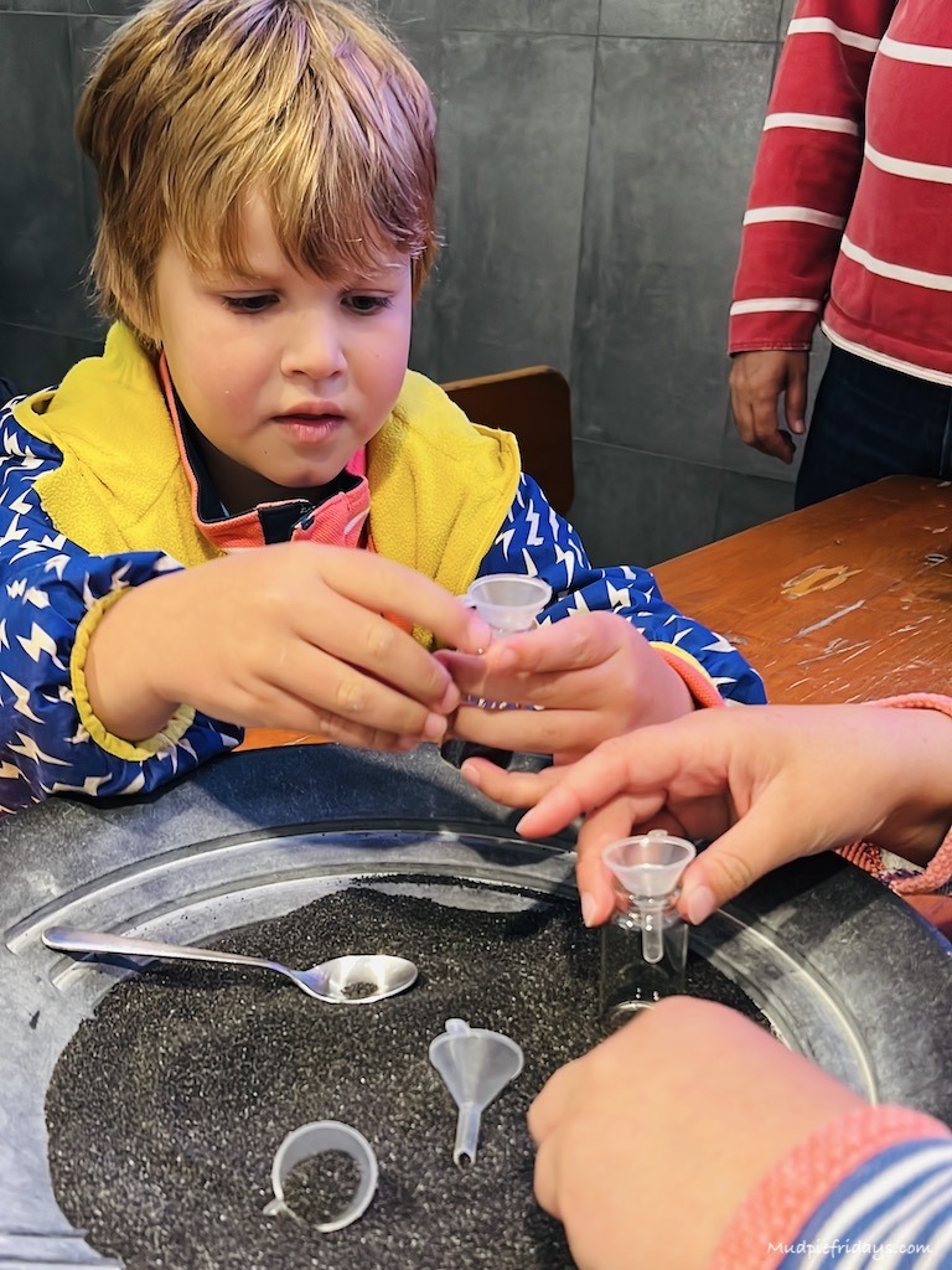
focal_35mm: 32
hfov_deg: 44.2
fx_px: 1173
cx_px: 476
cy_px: 635
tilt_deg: -29.0
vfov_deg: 56.8
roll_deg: -3.8
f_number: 1.5
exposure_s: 1/46
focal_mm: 5.7
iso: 250
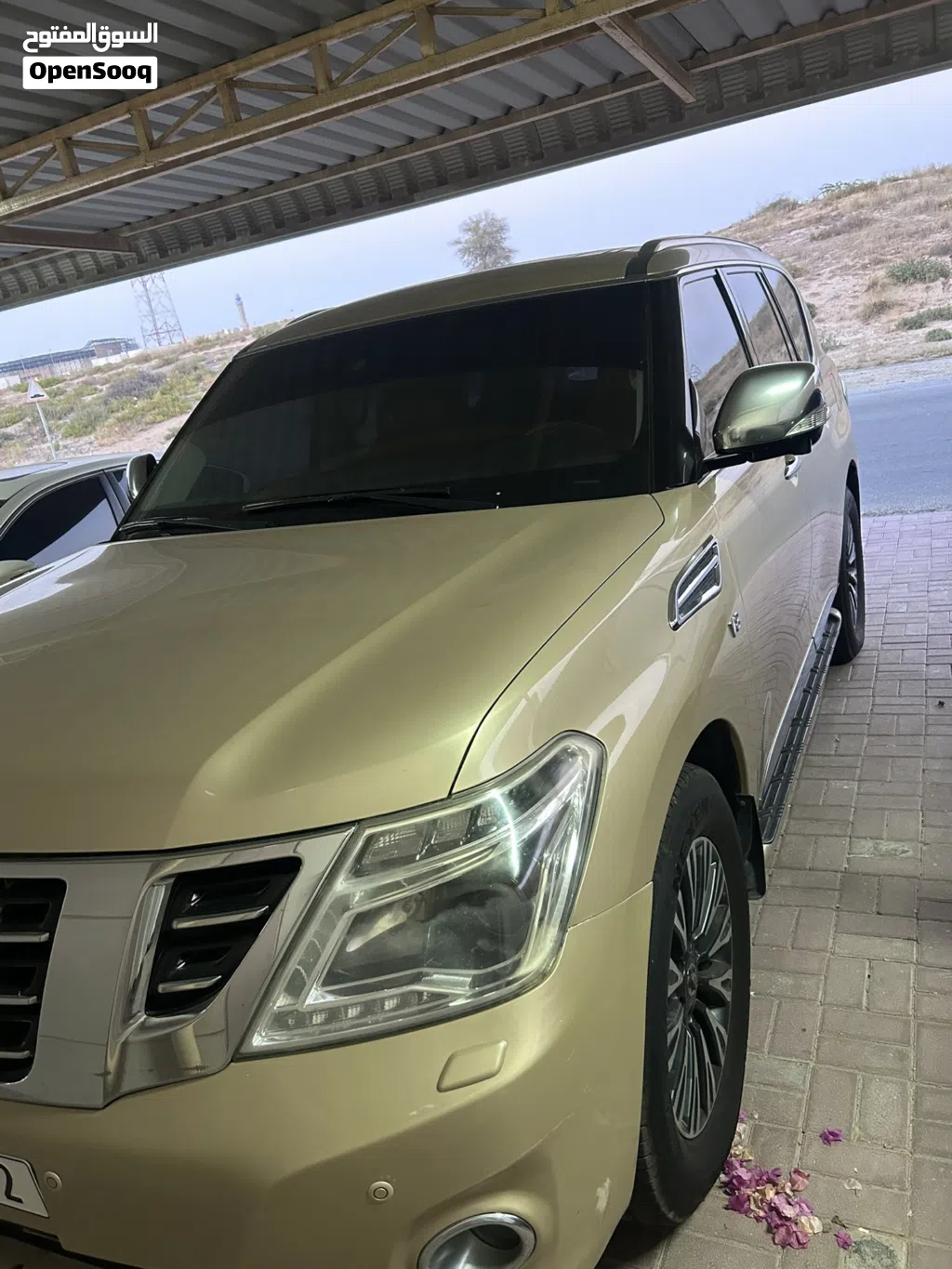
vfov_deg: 67.3
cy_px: 634
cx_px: 476
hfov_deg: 53.1
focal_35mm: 26
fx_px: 953
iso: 400
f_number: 1.5
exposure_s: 1/50
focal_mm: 5.7
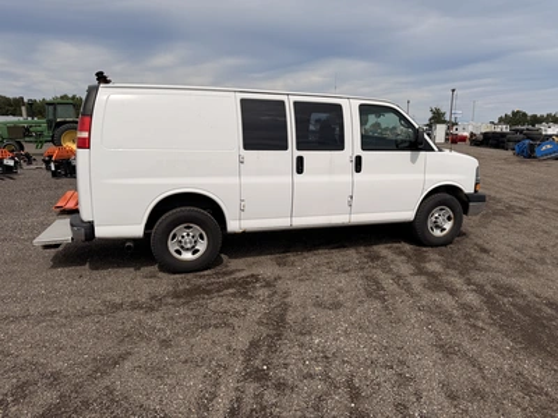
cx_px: 279
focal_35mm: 24
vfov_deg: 56.8
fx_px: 387
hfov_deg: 71.6
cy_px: 209
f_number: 1.78
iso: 80
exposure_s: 1/9091
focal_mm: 6.76
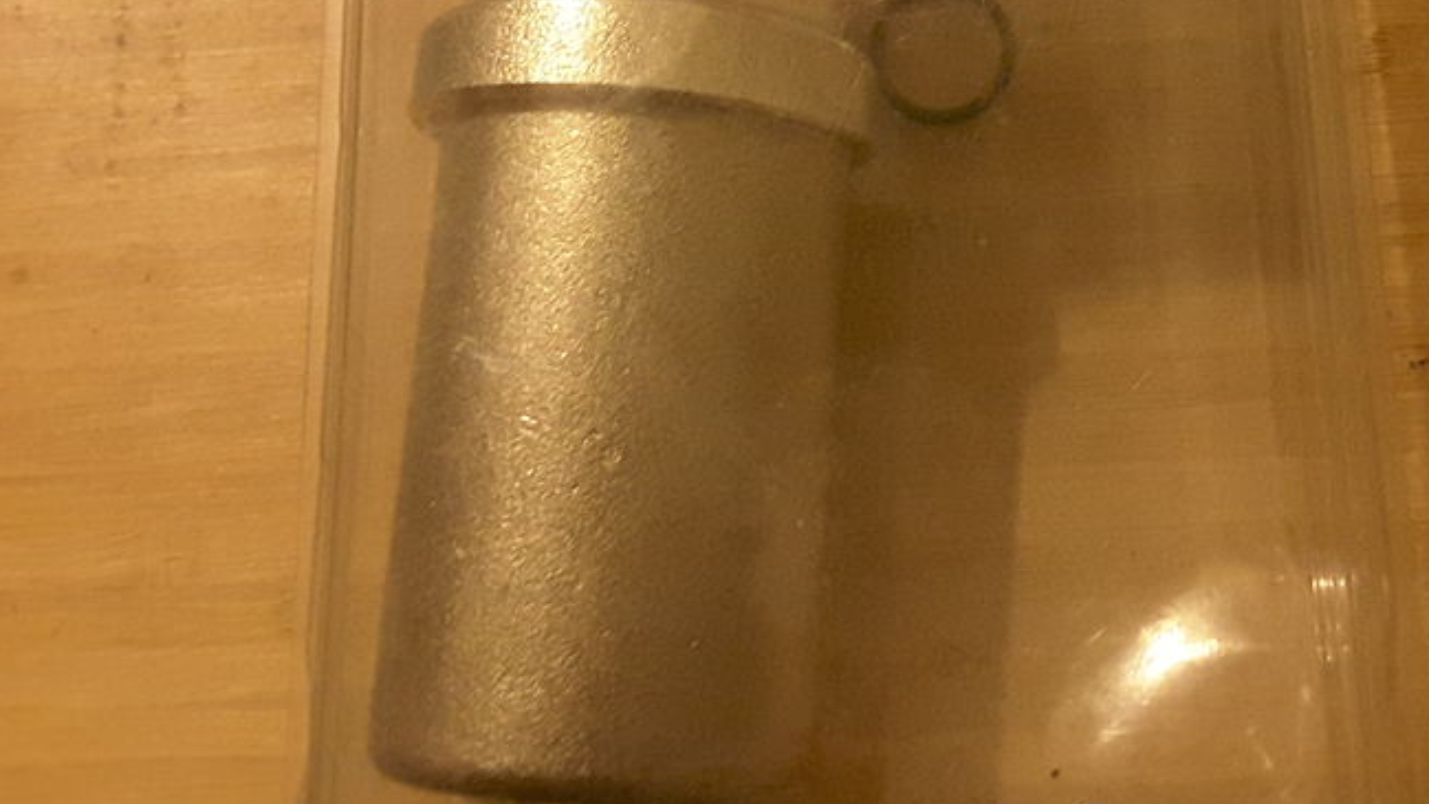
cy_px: 108
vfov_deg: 22.6
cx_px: 940
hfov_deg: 39.4
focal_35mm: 52
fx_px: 1970
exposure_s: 1/17
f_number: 1.9
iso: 400
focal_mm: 2.9
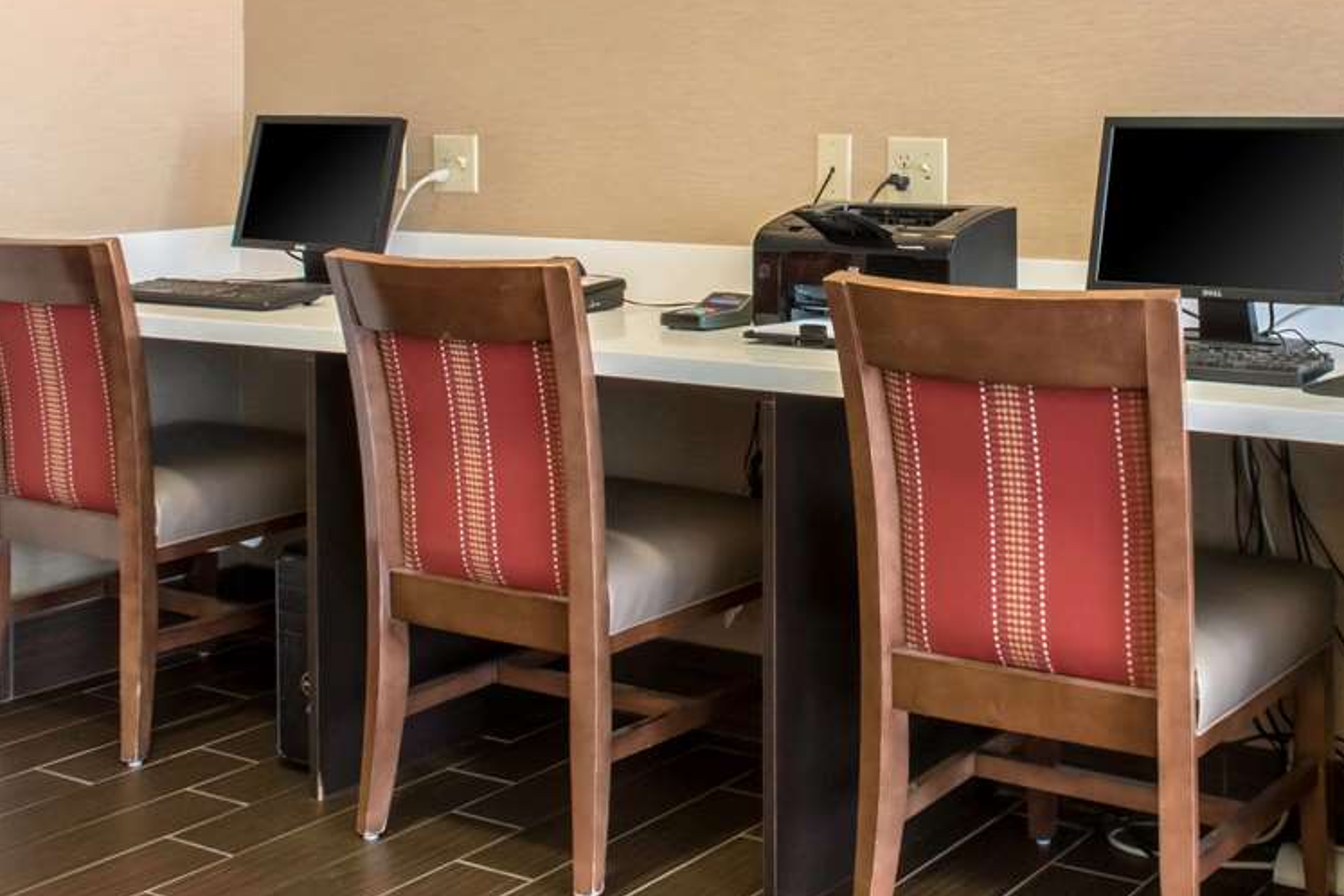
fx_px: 1381
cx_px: 748
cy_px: 363
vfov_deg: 35.8
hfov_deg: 51.8
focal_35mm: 37
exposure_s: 1/1.25
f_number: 14
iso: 400
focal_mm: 18
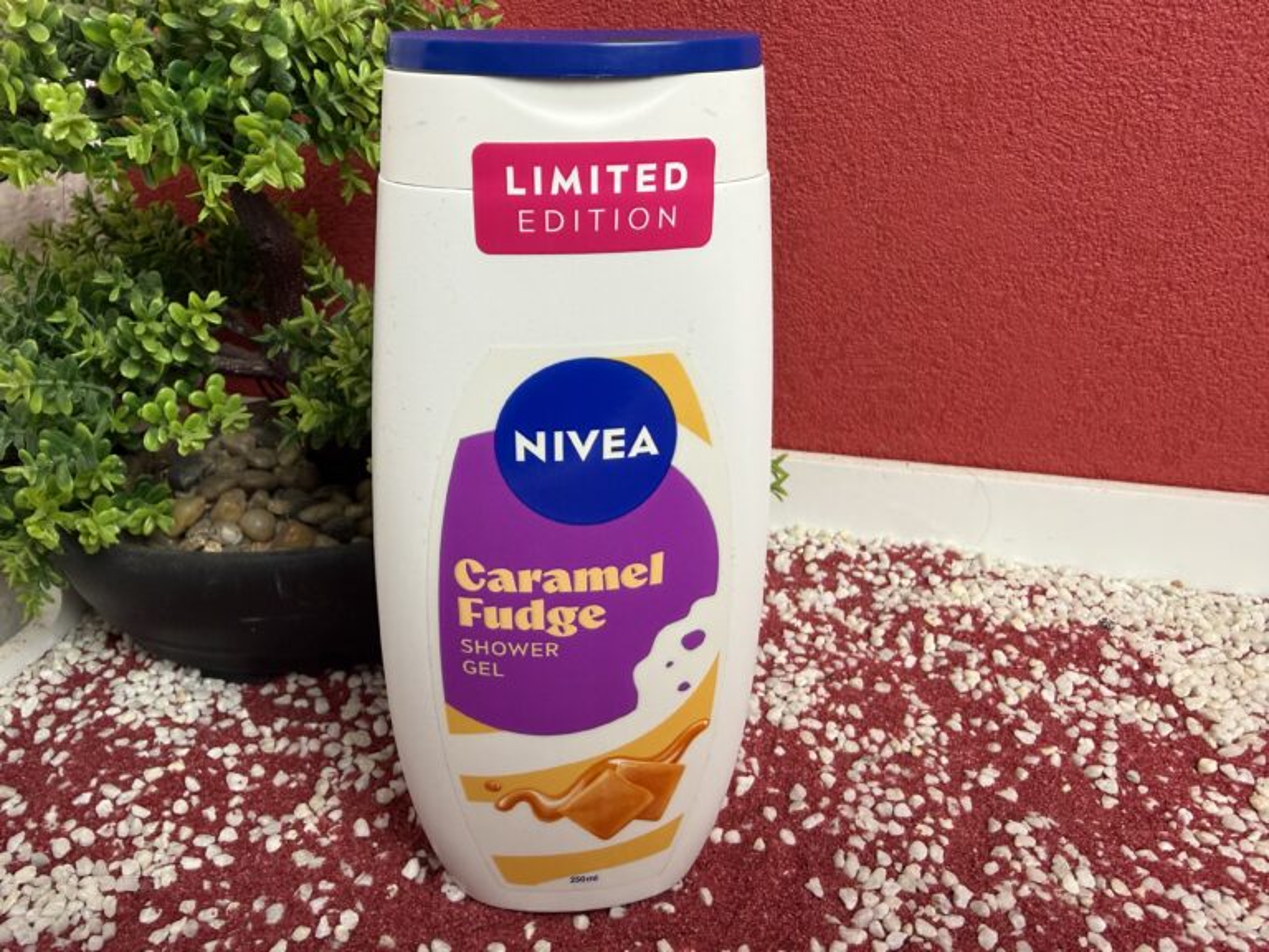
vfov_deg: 56.8
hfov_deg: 71.6
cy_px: 476
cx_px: 634
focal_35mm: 24
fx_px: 880
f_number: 2.2
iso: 160
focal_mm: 2.22
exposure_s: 1/50
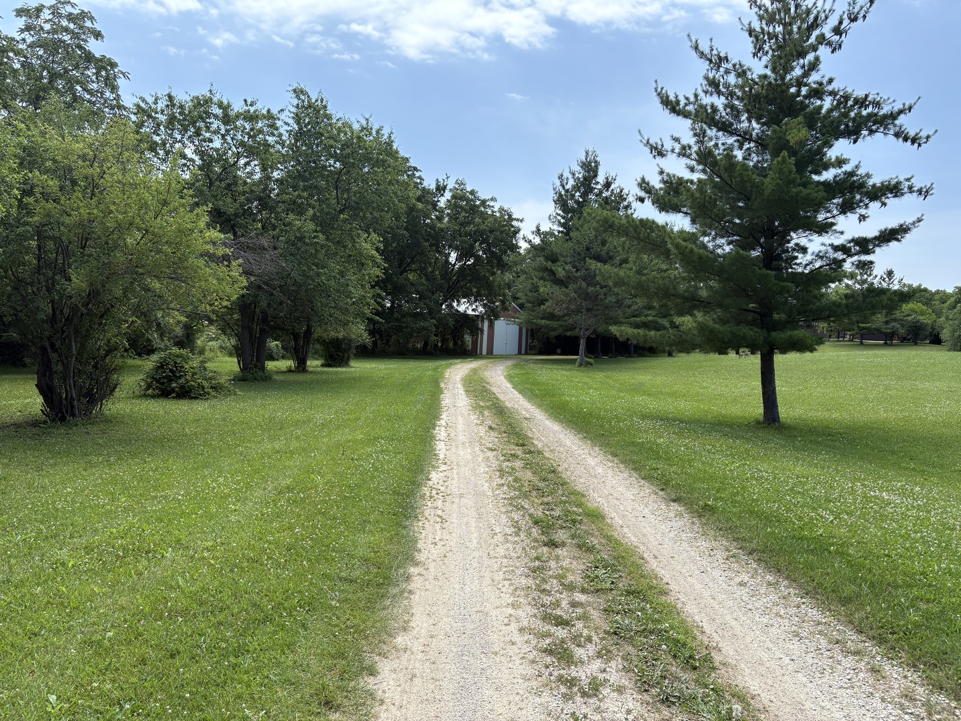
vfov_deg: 53.1
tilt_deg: -2.3
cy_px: 360
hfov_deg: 67.3
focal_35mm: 26
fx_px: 722
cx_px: 480
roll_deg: -2.5
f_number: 1.6
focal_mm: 5.96
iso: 50
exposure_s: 1/1799
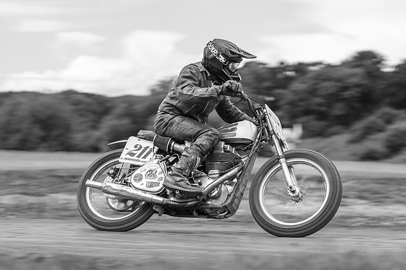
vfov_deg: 11.3
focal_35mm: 121
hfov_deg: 16.9
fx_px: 1364
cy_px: 135
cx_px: 203
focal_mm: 81
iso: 64
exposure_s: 1/200
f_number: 4
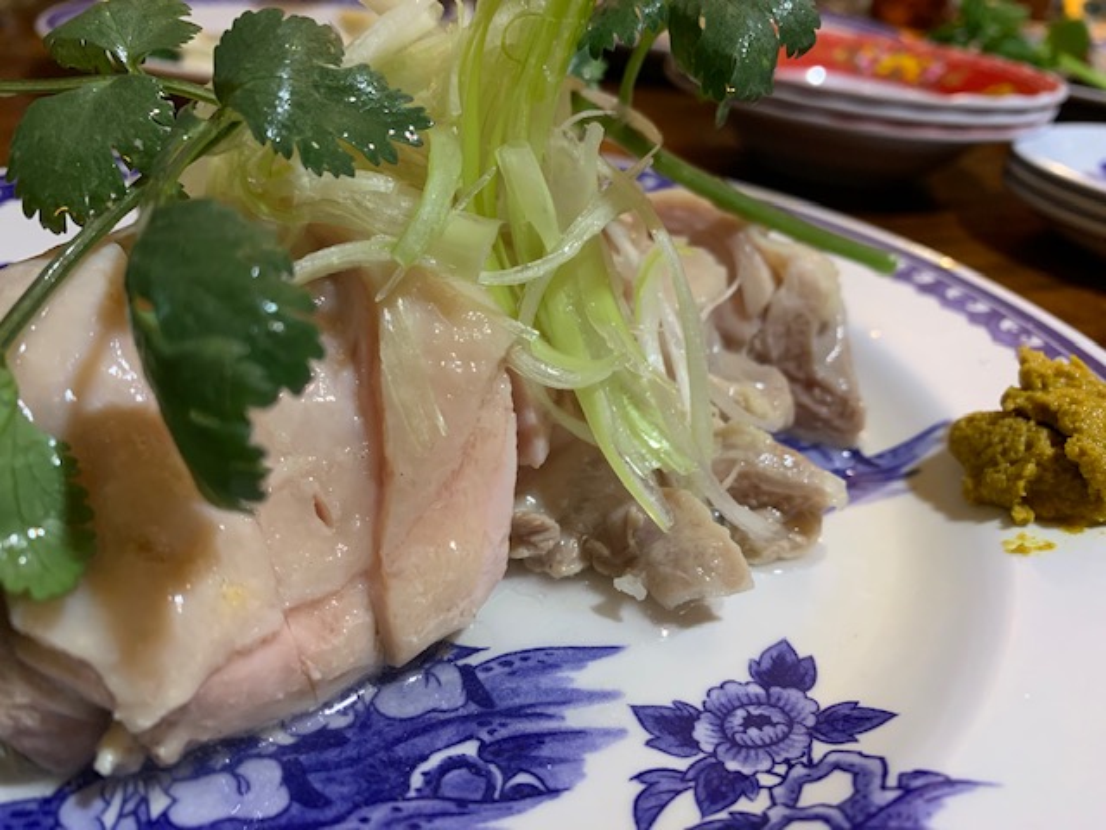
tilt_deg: -31.0
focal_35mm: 26
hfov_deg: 67.3
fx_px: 831
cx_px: 553
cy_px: 415
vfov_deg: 53.1
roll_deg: -3.3
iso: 320
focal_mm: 4.25
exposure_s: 1/40
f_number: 1.8
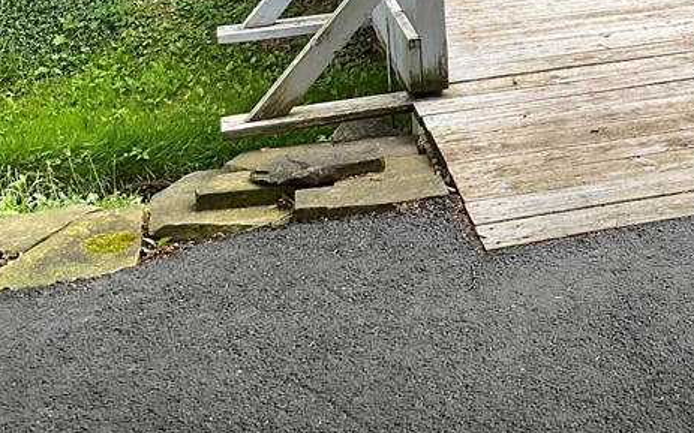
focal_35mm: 68
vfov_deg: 18.3
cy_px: -66
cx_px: 645
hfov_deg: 28.8
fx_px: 1286
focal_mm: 3
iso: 40
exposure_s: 1/122
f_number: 1.8
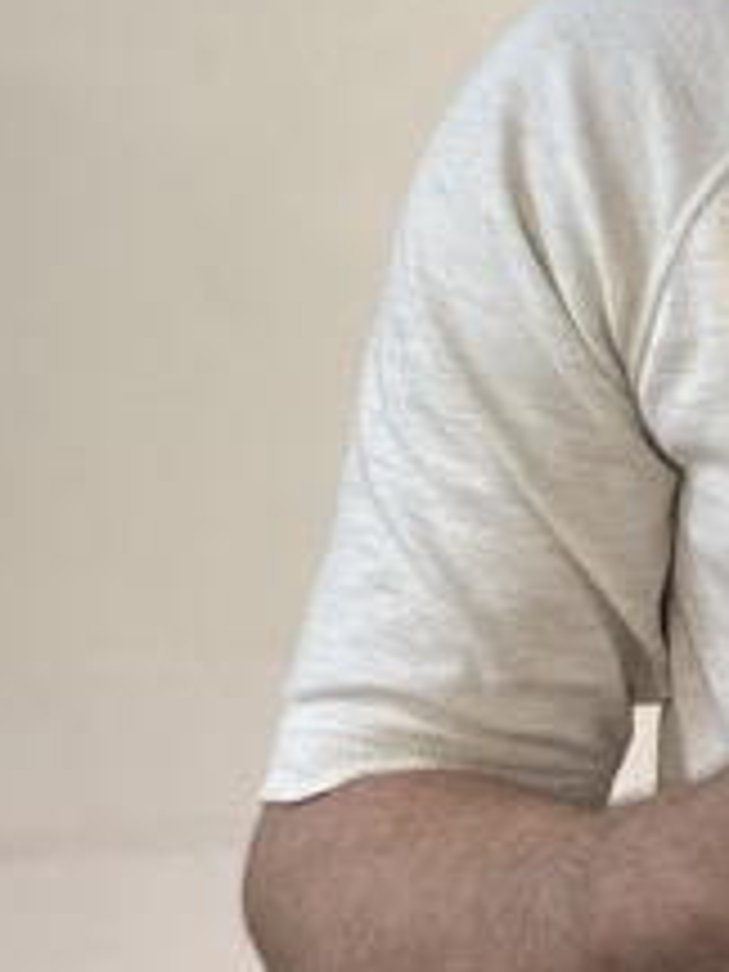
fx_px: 4998
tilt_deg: +3.0
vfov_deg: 10.7
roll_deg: -0.5
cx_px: 1112
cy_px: -490
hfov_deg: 8.2
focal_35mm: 178
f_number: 1.78
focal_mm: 6.76
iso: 250
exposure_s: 1/58
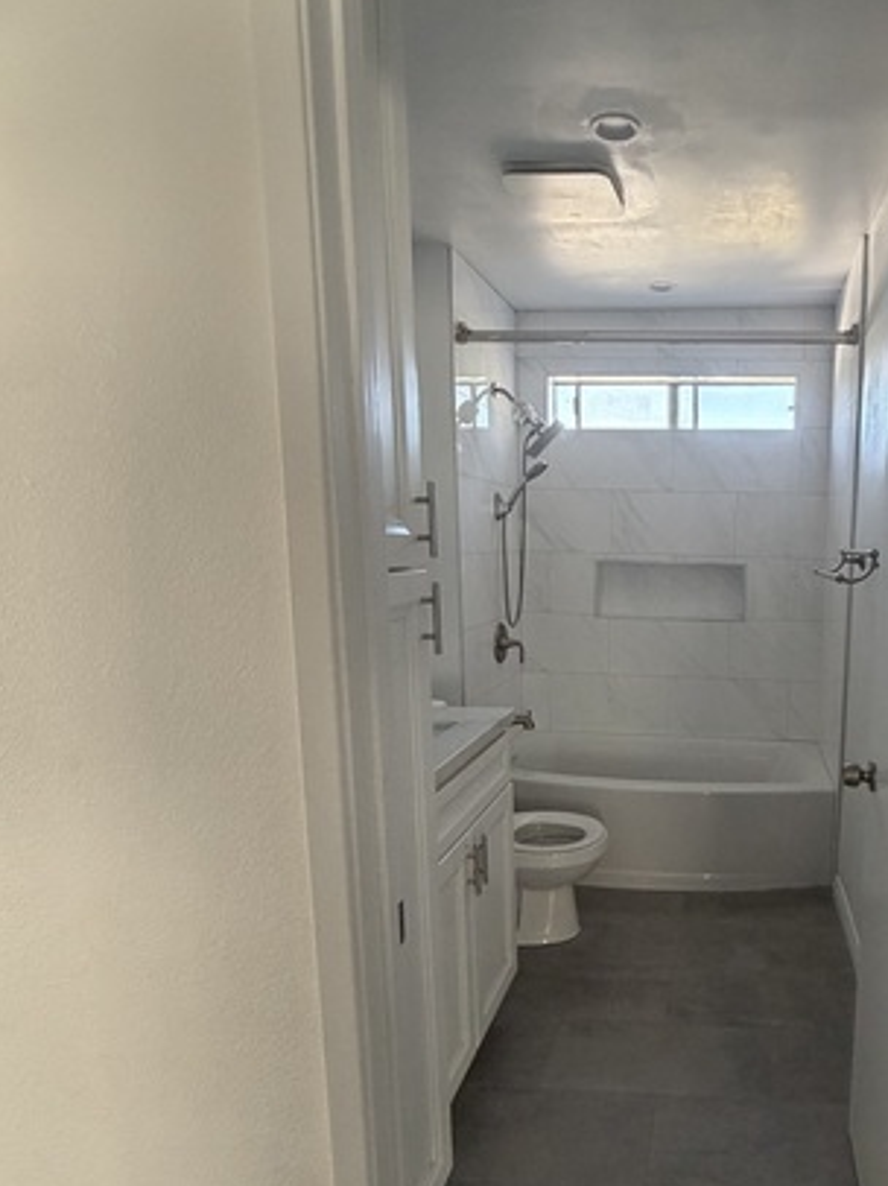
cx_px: 684
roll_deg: -1.9
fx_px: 788
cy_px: 679
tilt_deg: -9.7
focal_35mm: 23
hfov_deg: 55.5
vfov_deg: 73.5
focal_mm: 2.22
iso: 320
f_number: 2.2
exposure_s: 1/114
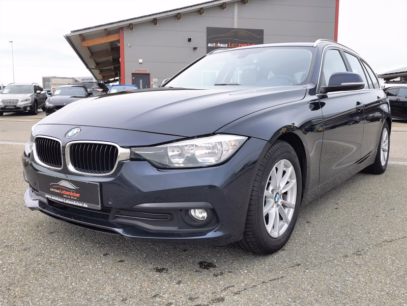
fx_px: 376
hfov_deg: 56.8
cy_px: 153
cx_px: 204
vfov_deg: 44.2
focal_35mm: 32
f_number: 1.8
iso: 50
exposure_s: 1/1311
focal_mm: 5.58
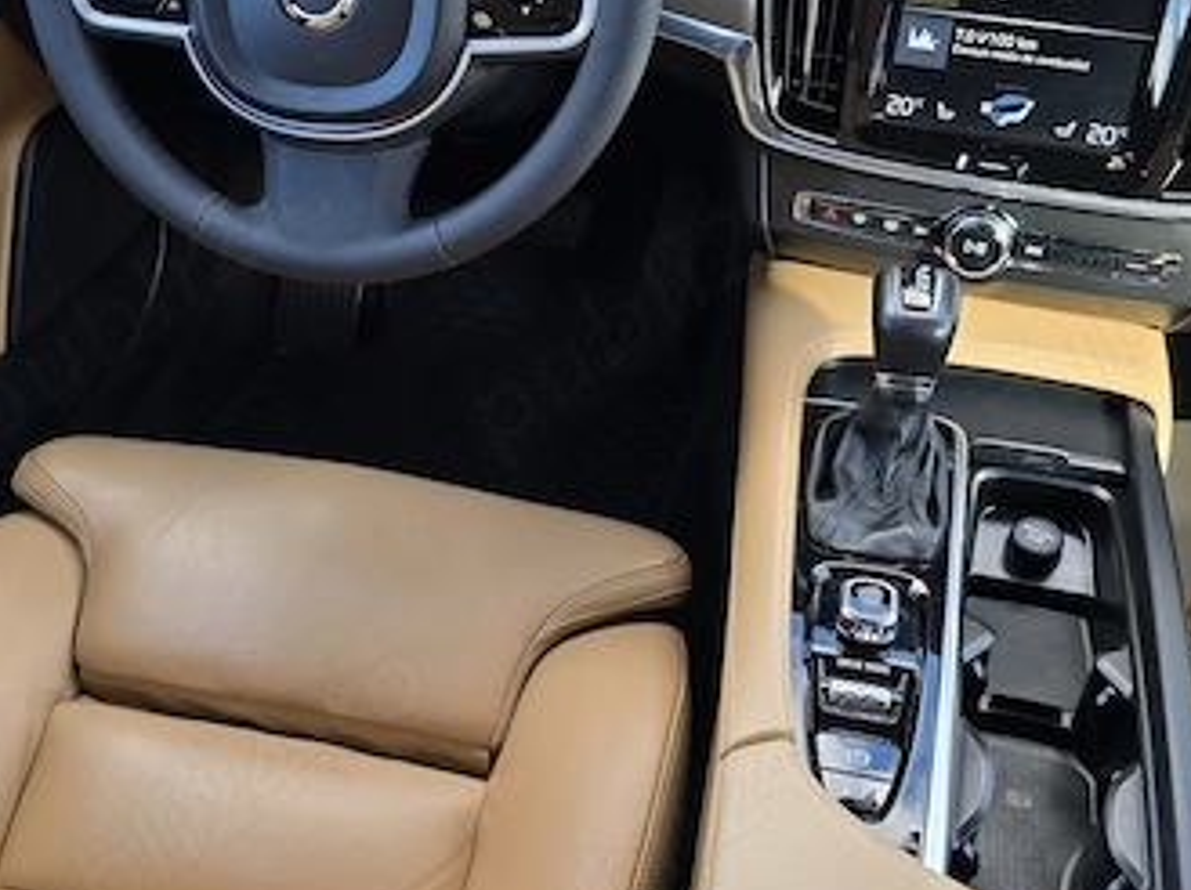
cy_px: 311
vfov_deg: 34.0
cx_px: 445
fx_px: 1443
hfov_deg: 44.5
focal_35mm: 42
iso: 64
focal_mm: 6.3
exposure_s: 1/180
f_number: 1.7
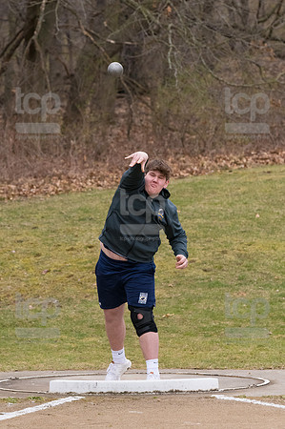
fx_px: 2940
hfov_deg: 5.6
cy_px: 214
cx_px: 142
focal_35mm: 247
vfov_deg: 8.3
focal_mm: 165
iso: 2000
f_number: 5
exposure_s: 1/2000
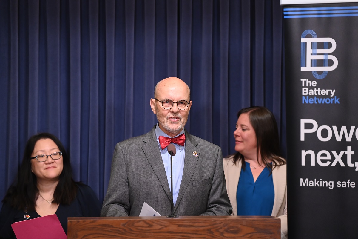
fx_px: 1492
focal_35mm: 150
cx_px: 179
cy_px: 120
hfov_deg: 13.7
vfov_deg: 9.1
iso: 3200
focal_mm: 150
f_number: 3.2
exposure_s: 1/320
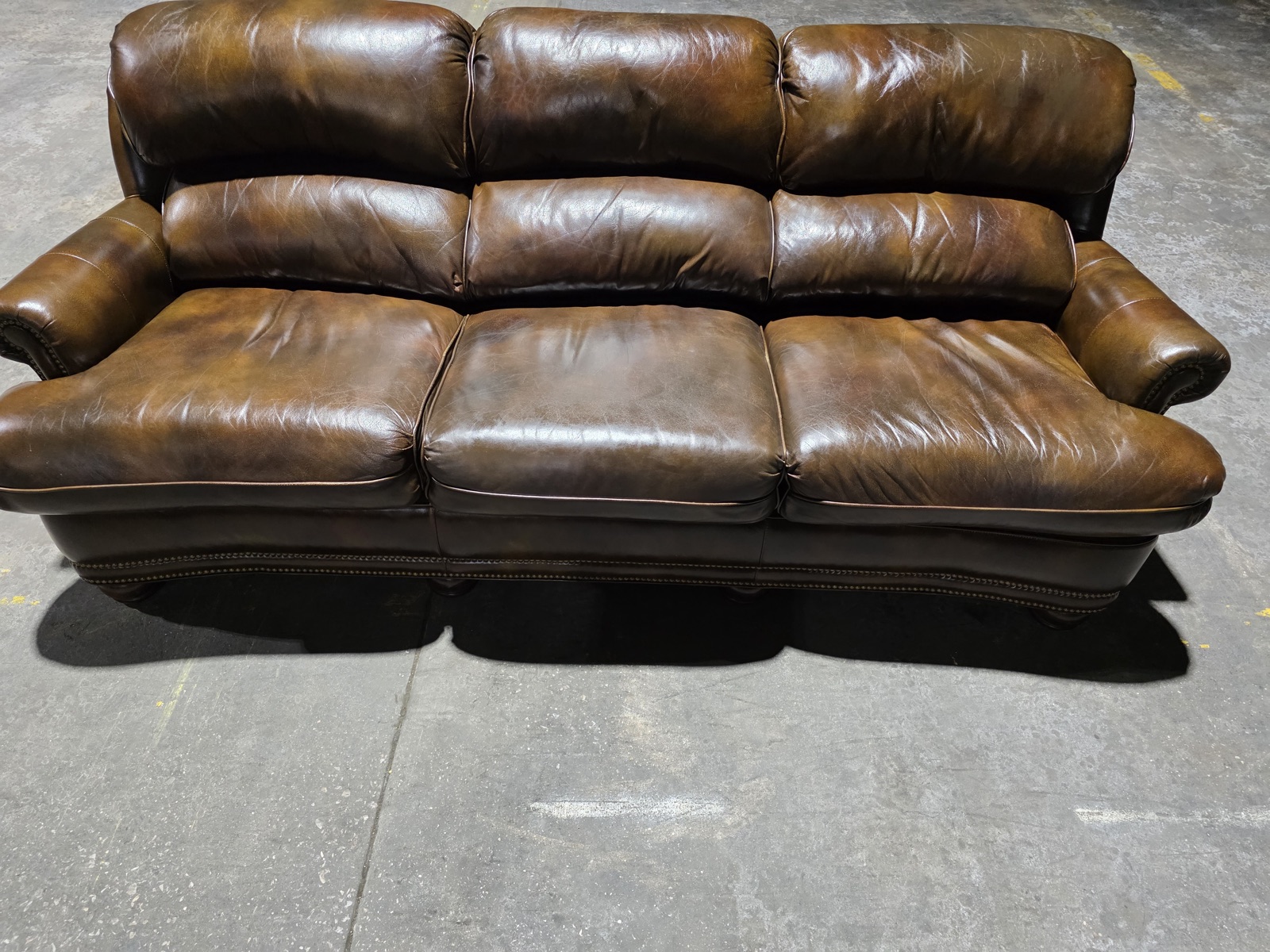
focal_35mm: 23
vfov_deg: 58.9
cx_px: 635
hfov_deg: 73.9
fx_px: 844
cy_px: 476
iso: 800
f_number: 1.7
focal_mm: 6.3
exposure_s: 1/120
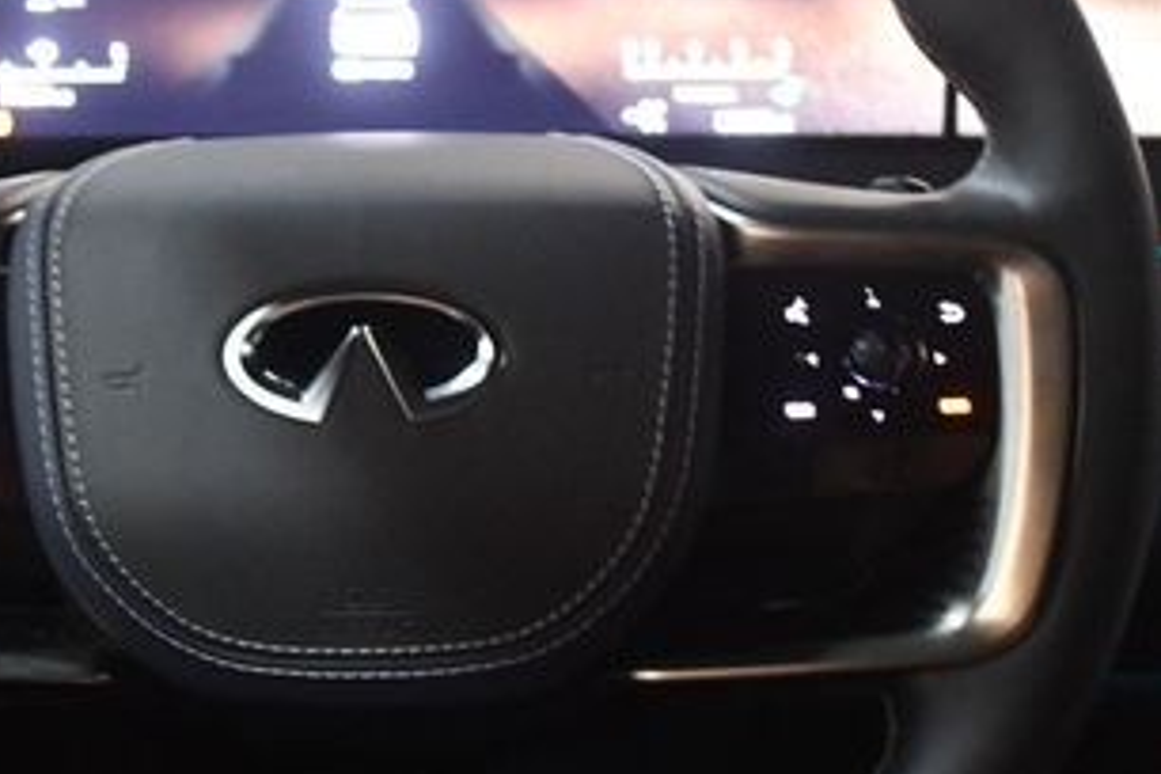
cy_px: 334
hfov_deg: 29.0
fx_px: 2225
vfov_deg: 19.7
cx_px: 364
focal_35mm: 69
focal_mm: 22
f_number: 3.8
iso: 5000
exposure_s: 1/60
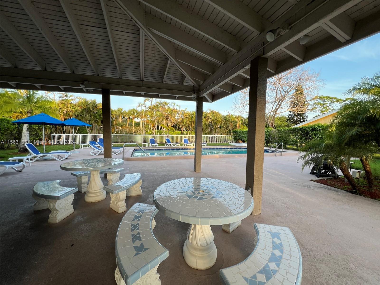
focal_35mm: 13
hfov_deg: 106.2
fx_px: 143
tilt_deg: -3.8
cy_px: 142
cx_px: 190
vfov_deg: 89.9
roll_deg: -0.6
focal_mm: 1.57
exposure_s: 1/196
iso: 32
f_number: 1.8
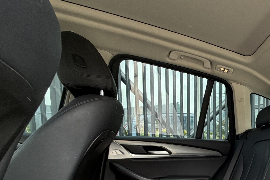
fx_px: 225
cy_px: 198
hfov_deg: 51.0
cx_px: 265
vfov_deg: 36.8
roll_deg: -1.7
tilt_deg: -8.1
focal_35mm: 30
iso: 64
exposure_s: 1/121
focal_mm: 2.22
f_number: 2.2
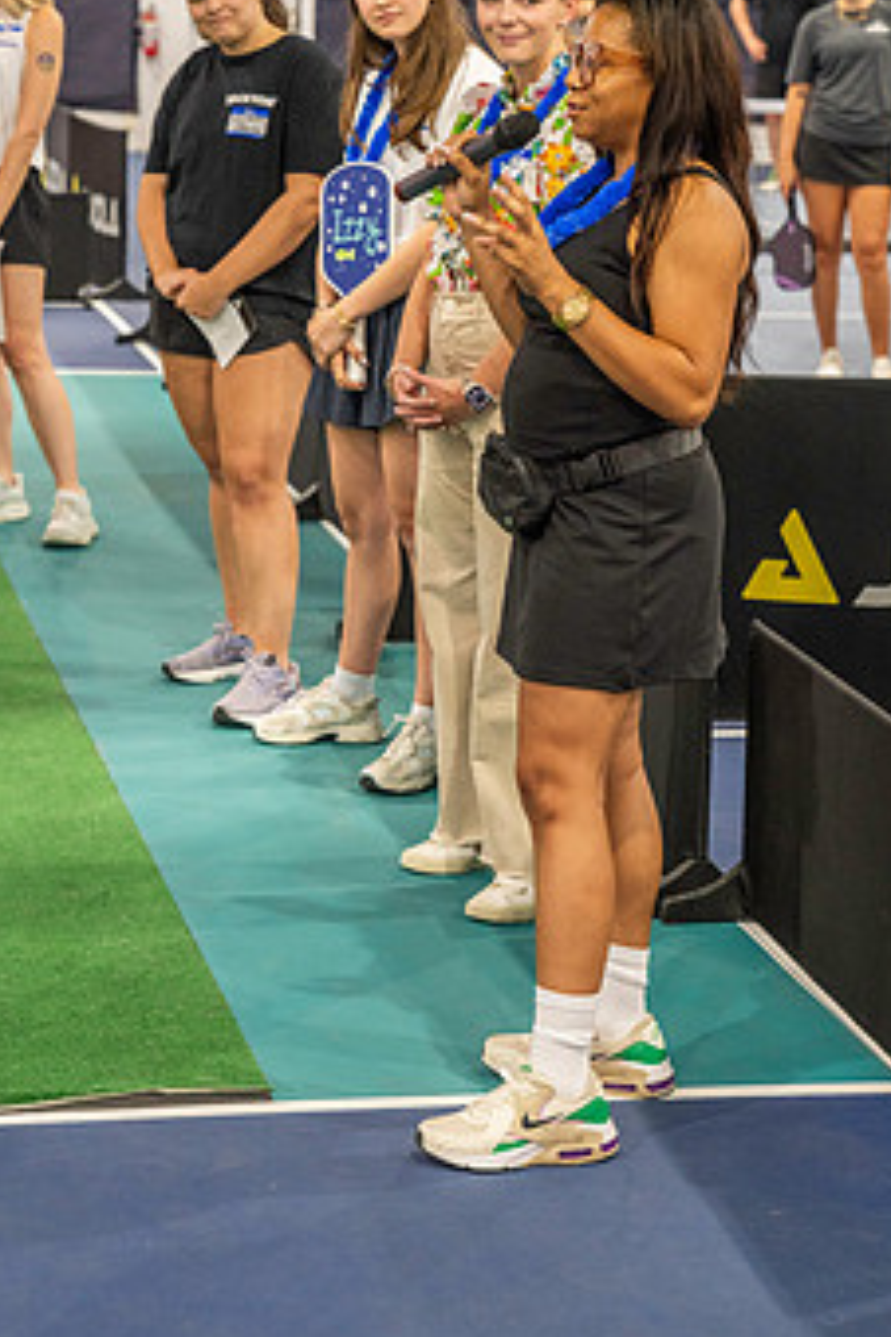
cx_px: 426
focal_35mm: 93
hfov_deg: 14.7
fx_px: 3452
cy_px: 509
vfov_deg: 21.9
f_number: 4.5
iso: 4000
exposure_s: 1/200
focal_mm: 70
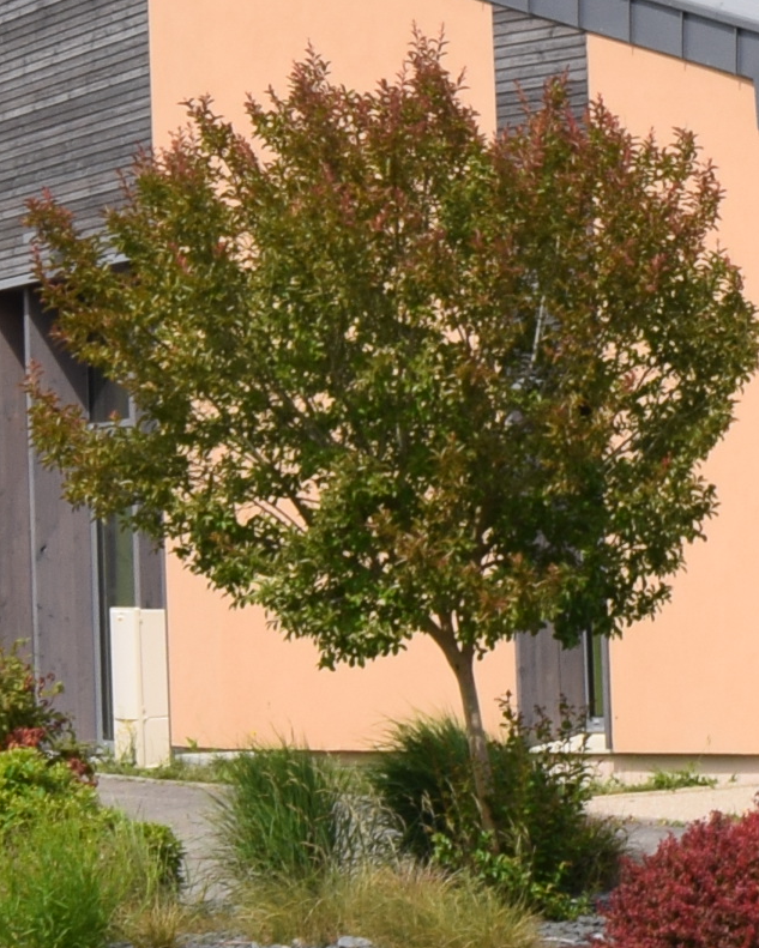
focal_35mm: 160
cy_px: 333
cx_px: 791
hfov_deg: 9.6
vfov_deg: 12.0
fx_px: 4492
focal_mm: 20
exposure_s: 1/400
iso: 200
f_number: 10
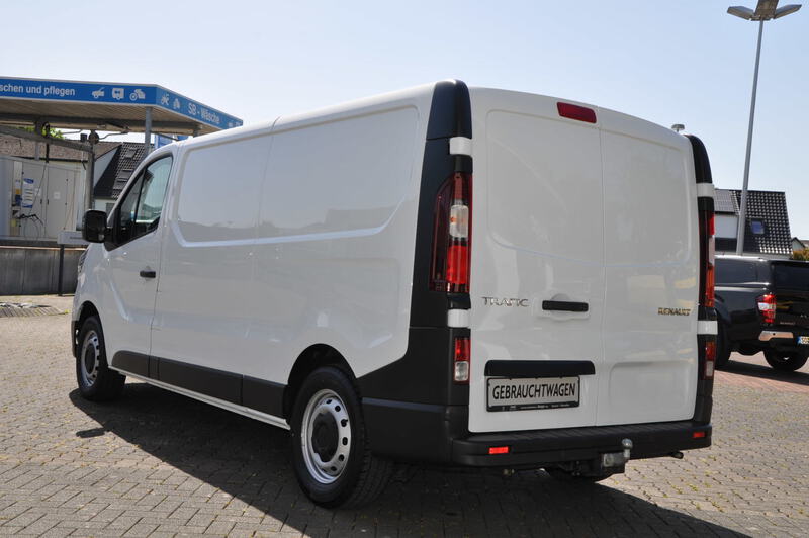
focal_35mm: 39
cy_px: 269
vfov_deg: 34.2
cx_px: 404
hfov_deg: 49.6
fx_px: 876
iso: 200
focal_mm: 26
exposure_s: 1/200
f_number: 11
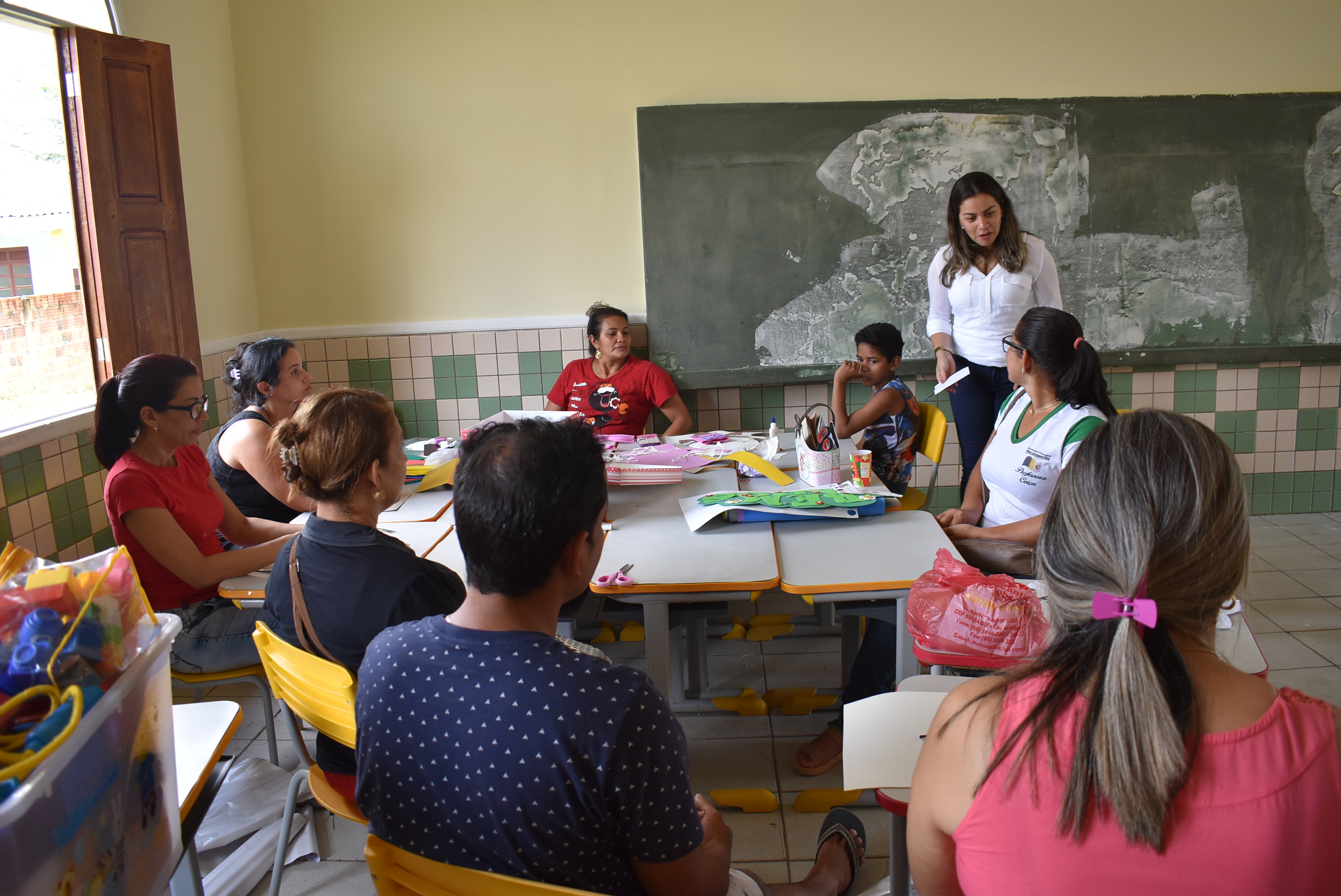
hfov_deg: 67.3
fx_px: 1006
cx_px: 670
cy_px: 448
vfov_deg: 48.0
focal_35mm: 27
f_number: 4.5
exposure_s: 1/80
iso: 400
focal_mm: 18
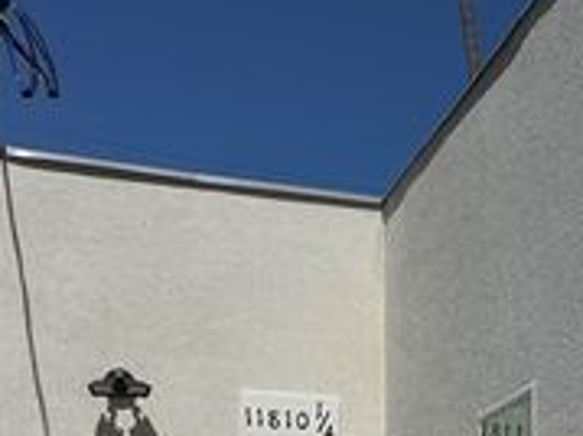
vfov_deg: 16.3
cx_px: 824
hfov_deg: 20.2
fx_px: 1447
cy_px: 560
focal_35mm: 86
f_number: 1.78
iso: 80
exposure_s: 1/14286
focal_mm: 6.76
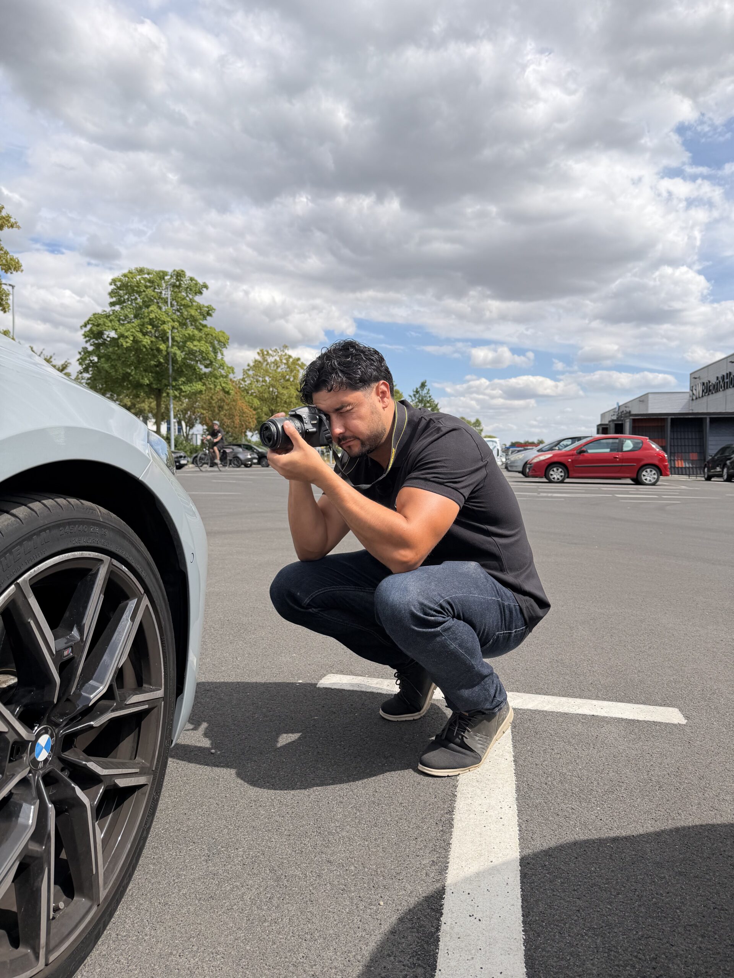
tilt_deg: -1.5
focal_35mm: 24
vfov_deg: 71.6
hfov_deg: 56.8
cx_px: 367
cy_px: 489
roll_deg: -0.5
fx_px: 679
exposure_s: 1/4975
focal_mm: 6.76
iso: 80
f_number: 1.78
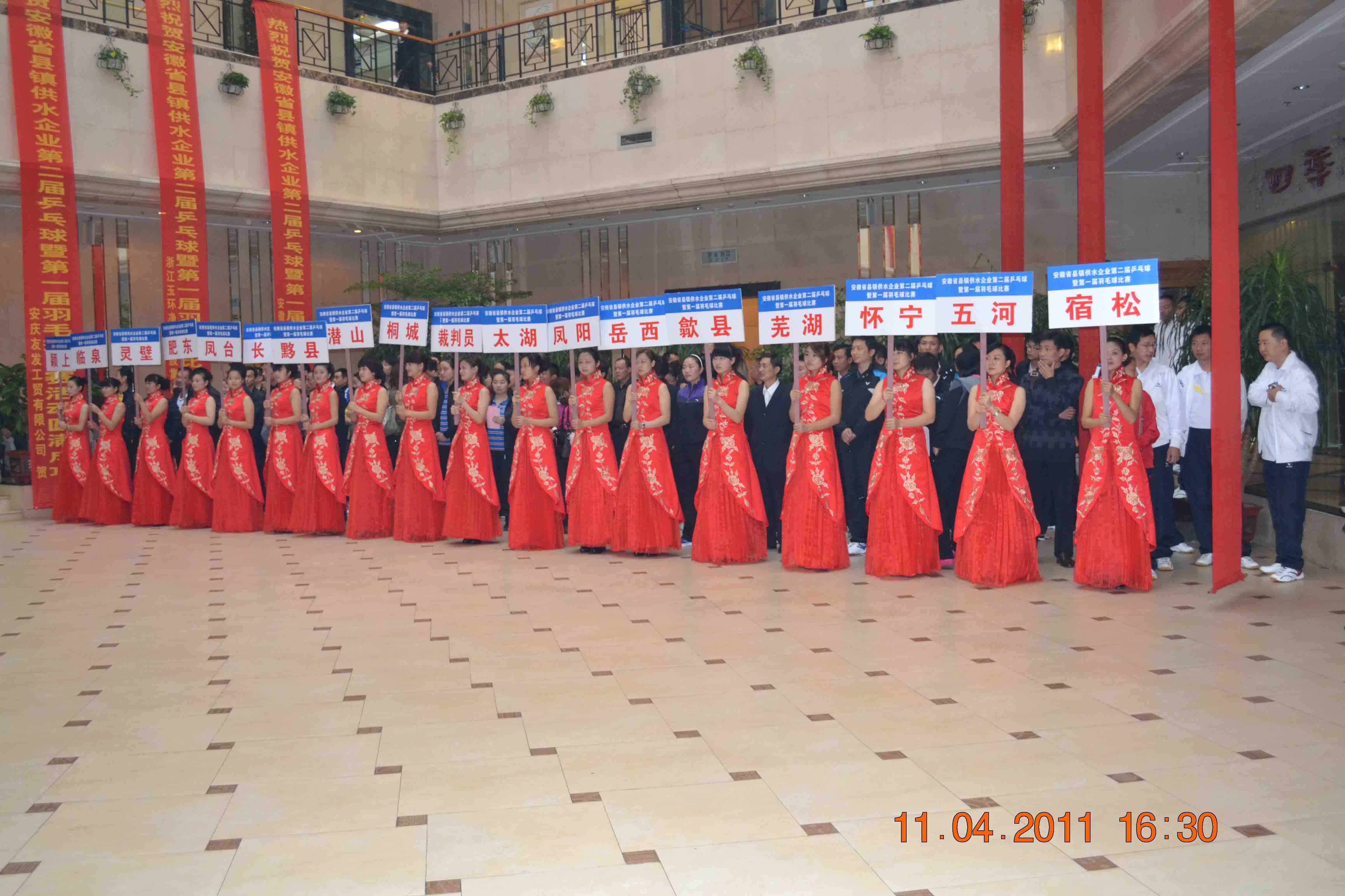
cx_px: 672
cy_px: 448
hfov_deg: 57.2
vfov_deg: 40.0
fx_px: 1233
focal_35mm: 33
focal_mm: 22
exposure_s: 1/60
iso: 1250
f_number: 4
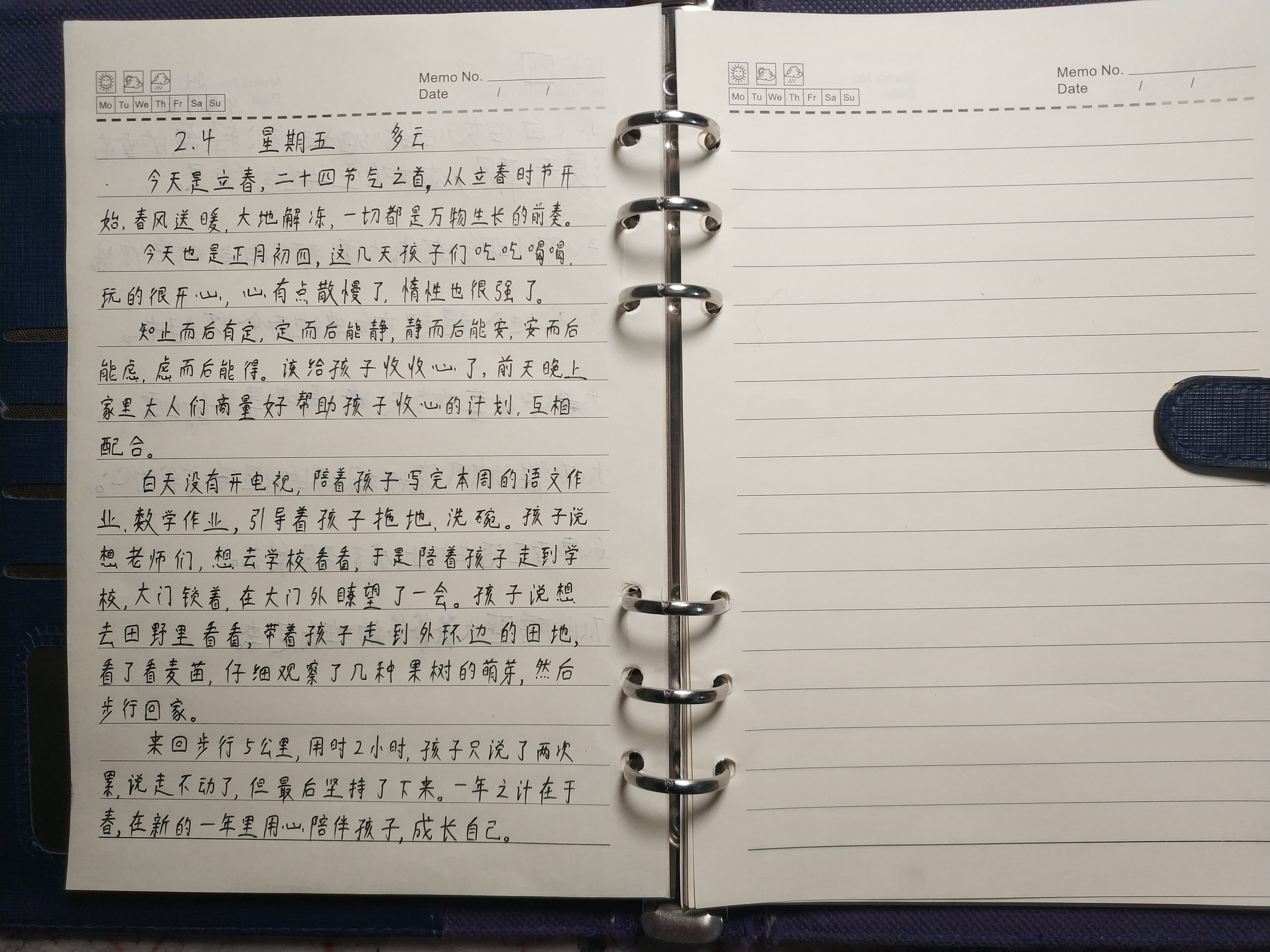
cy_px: 476
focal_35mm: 32
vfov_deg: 44.2
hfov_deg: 56.8
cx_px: 635
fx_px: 1174
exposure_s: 1/50
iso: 147
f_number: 2
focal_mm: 4.5
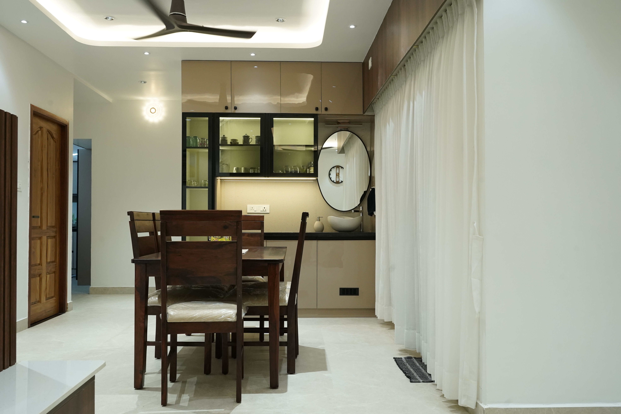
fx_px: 550
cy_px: 207
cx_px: 310
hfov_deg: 58.9
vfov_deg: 41.2
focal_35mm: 32
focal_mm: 31.9
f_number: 9
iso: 4000
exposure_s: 1/100
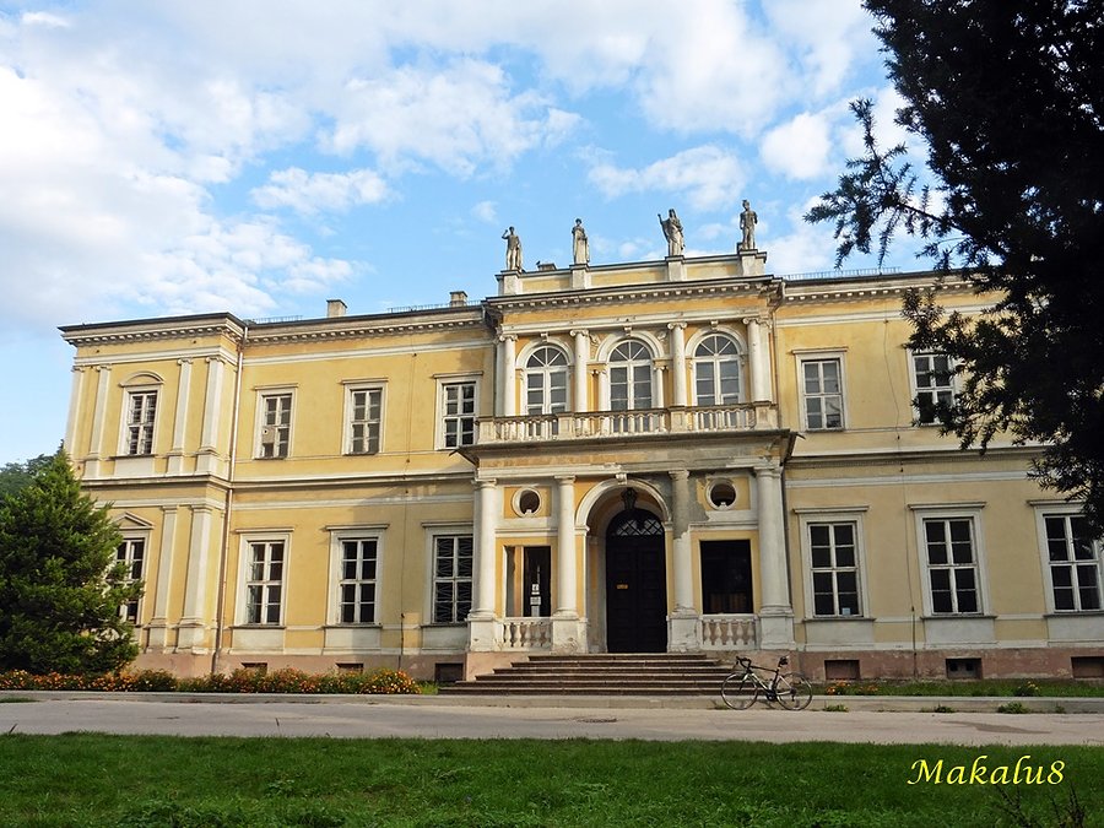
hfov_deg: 71.6
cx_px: 552
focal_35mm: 24
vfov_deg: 56.8
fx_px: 765
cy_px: 414
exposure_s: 1/400
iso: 100
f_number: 4
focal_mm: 4.3
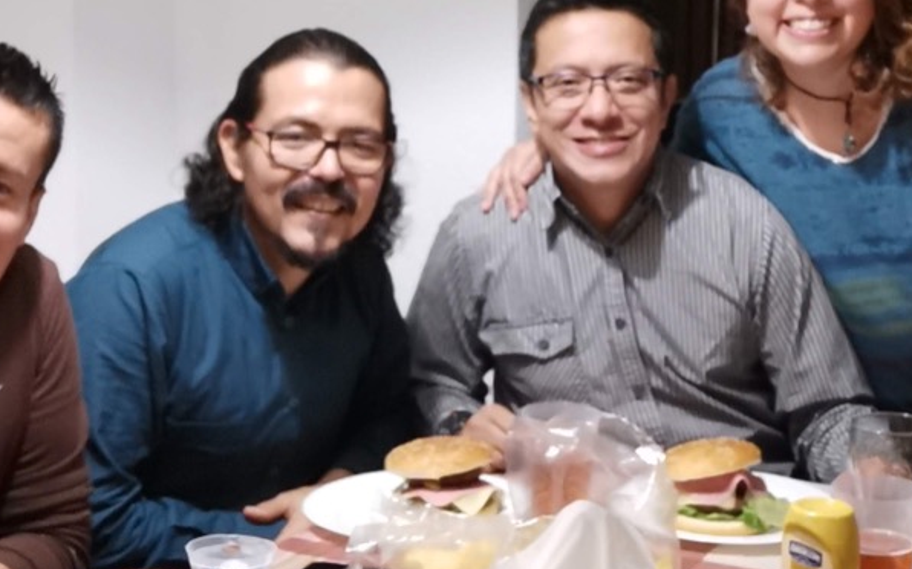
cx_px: 612
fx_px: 1839
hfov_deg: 27.7
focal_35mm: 74
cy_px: 110
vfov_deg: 17.4
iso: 800
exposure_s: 1/25
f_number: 2
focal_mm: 3.36
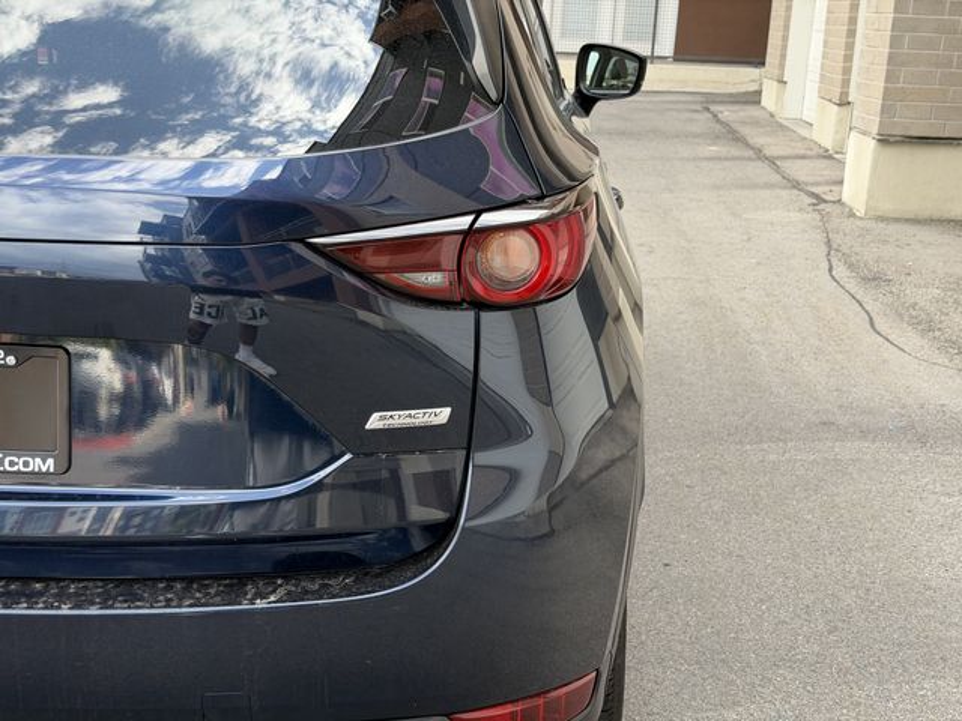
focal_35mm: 48
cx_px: 481
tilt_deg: -14.3
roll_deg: -0.1
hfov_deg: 39.7
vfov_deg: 30.3
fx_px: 1334
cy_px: 360
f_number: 1.78
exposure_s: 1/447
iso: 64
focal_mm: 6.76
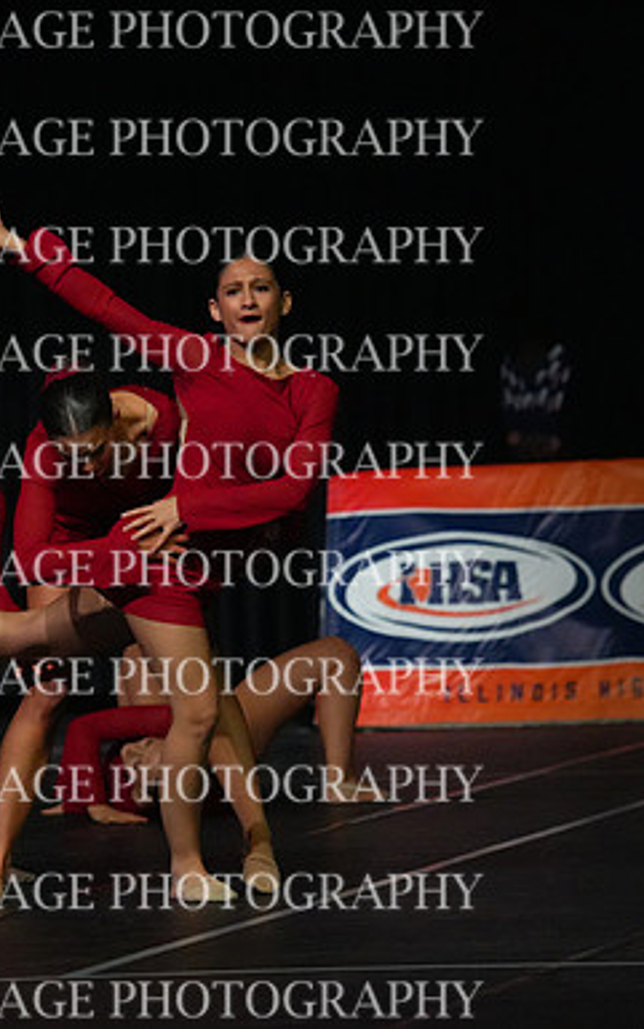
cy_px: 514
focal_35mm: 338
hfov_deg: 3.9
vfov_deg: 6.2
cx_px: 96
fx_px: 9481
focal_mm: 220
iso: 12800
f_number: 5
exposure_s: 1/1000
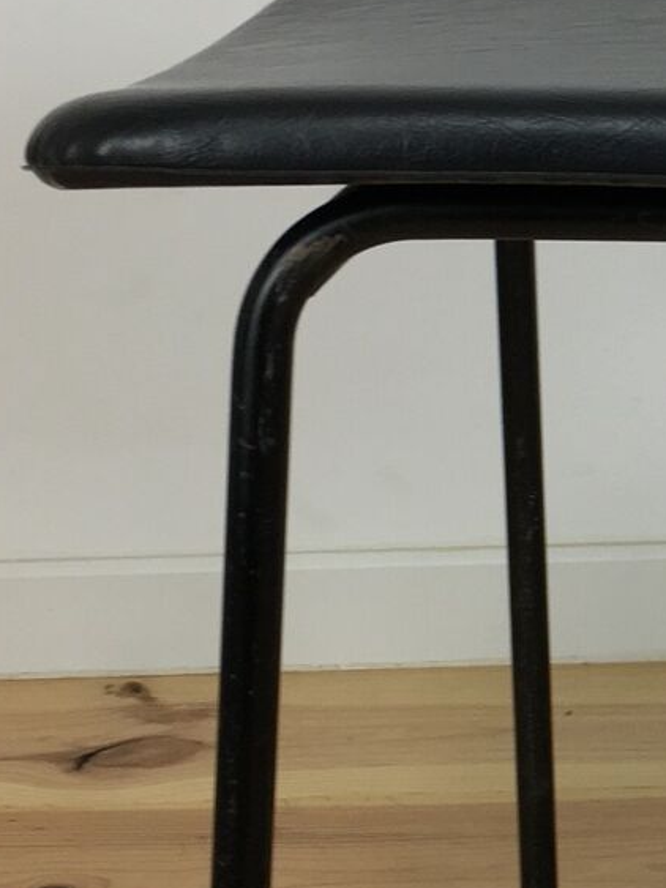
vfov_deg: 19.0
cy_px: 293
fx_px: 2643
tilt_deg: -14.5
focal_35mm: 103
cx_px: 963
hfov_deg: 13.6
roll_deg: +2.0
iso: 32
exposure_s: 1/33
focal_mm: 4.15
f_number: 2.2
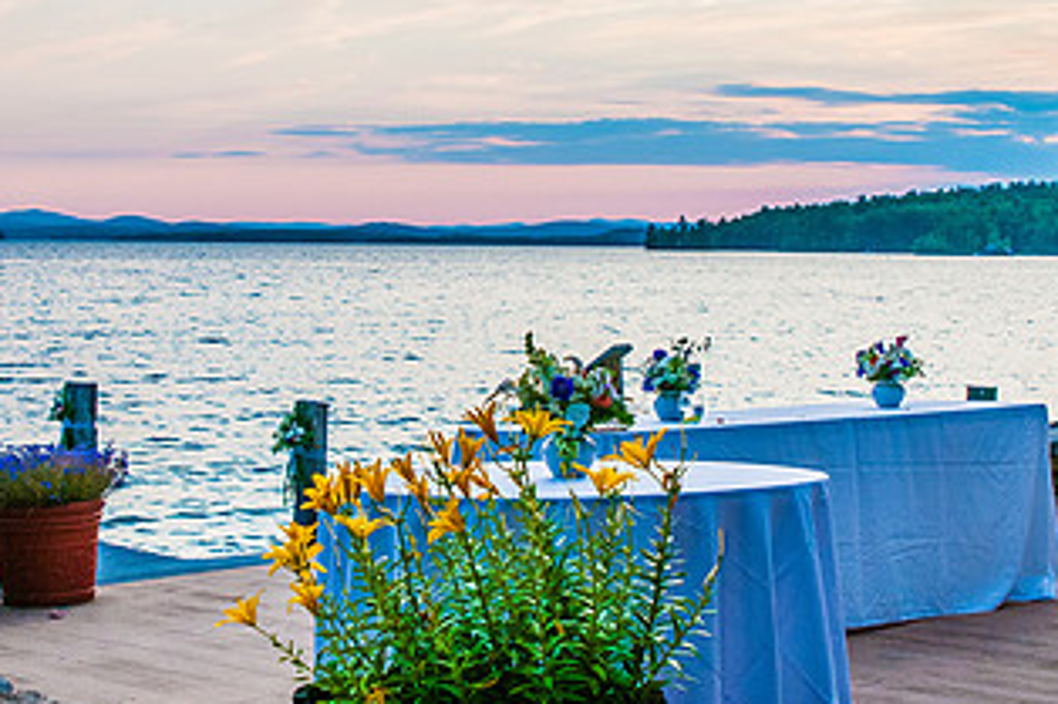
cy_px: 268
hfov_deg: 28.1
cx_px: 542
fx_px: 2115
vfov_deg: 18.9
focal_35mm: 72
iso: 400
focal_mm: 26
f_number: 4
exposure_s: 1/640
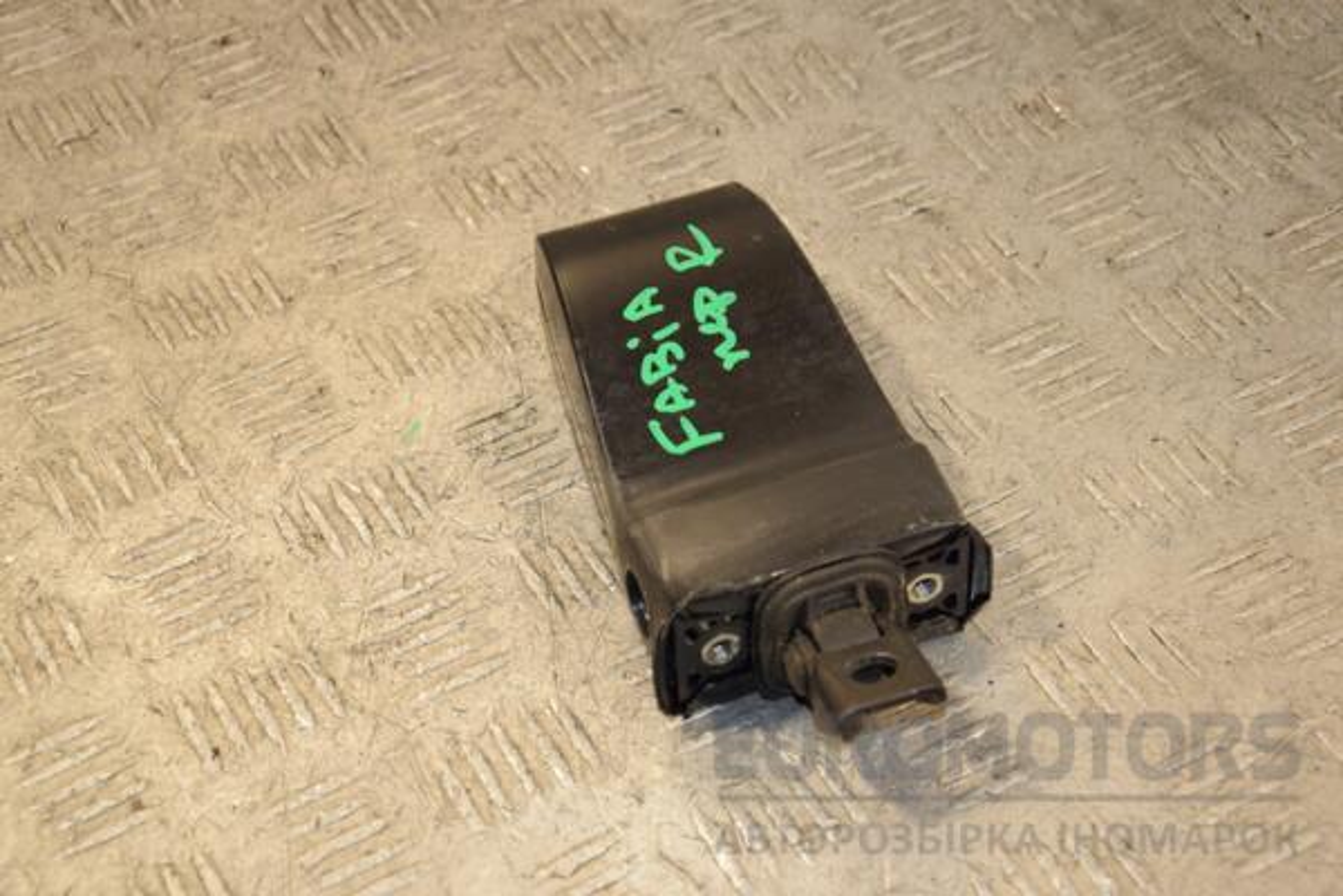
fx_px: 2910
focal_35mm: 78
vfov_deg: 17.5
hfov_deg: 26.0
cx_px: 672
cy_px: 448
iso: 800
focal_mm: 52
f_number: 5.6
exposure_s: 1/200
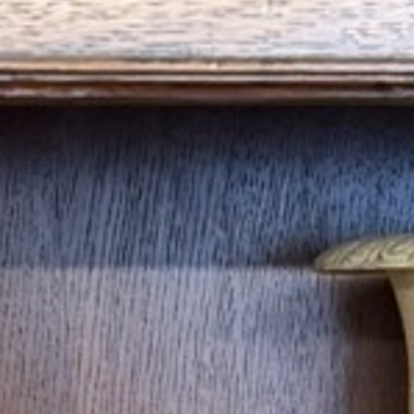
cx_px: 164
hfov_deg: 10.2
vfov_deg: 8.2
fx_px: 2314
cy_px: 1356
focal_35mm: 171
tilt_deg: -24.8
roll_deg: -0.5
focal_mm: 6.76
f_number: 1.78
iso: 500
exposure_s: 1/50
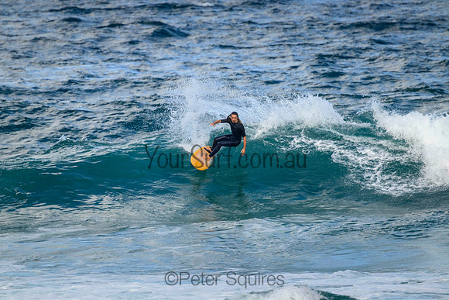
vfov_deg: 1.7
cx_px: 224
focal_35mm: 800
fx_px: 9980
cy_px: 150
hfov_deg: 2.6
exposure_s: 1/1600
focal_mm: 800
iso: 1600
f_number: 11
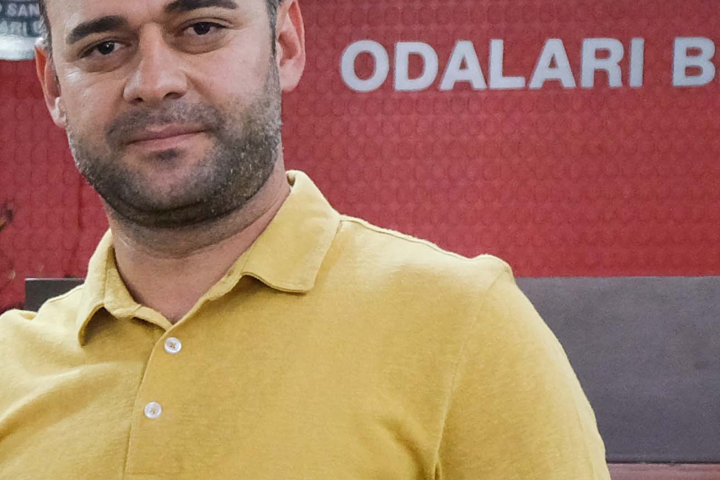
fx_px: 2800
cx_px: -463
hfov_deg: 13.5
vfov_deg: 9.6
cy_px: 626
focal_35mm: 140
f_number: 2.8
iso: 1600
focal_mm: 19.6
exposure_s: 1/100
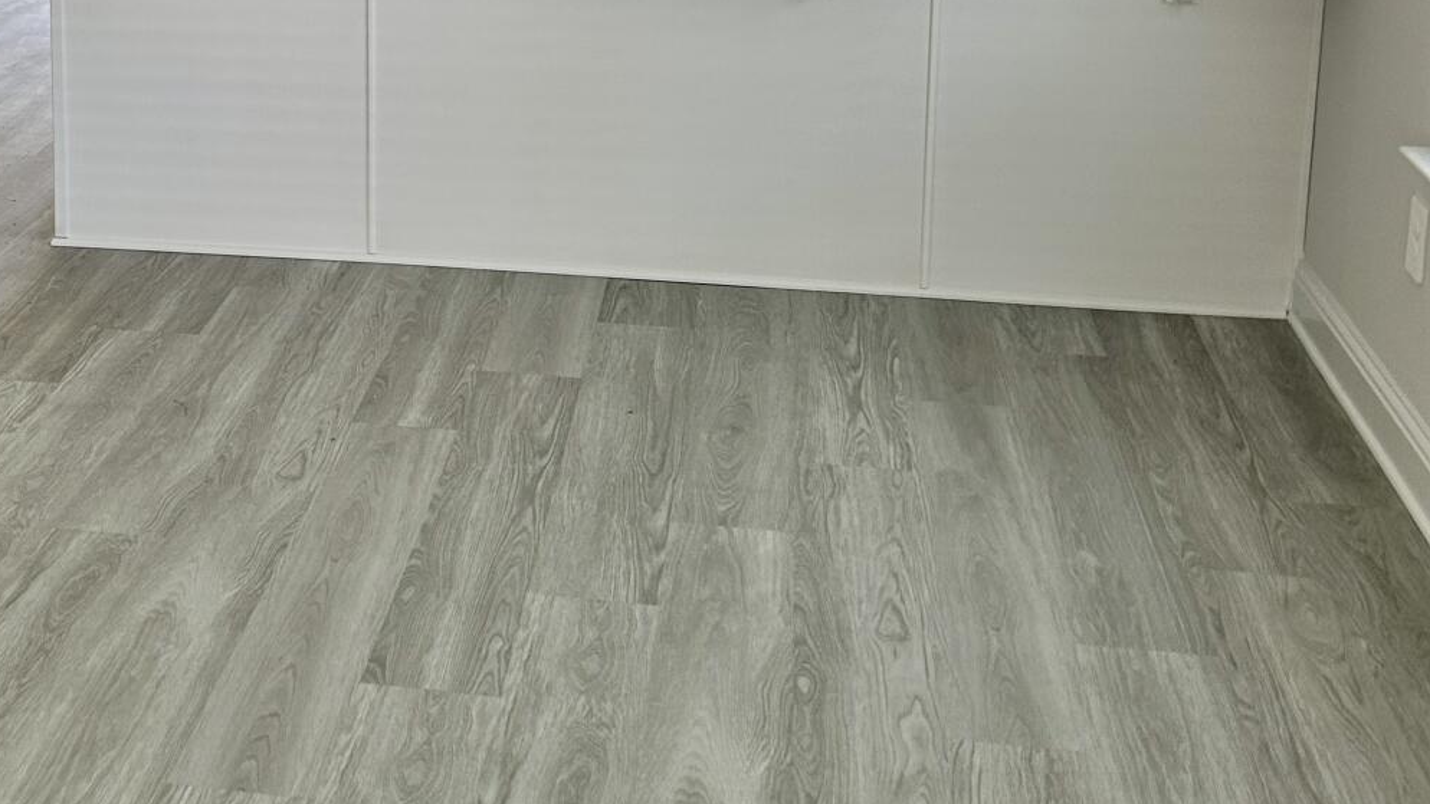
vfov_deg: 20.2
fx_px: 2161
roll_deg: +0.9
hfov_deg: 35.8
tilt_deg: -10.2
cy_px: -66
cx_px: 370
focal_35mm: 57
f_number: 1.5
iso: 64
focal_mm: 5.7
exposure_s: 1/60
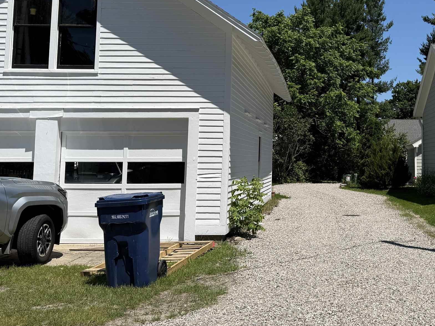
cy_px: 95
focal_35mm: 47
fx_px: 591
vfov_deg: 30.5
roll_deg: -0.8
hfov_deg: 39.2
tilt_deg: +6.1
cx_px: 333
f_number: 1.78
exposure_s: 1/7353
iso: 80
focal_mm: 6.76
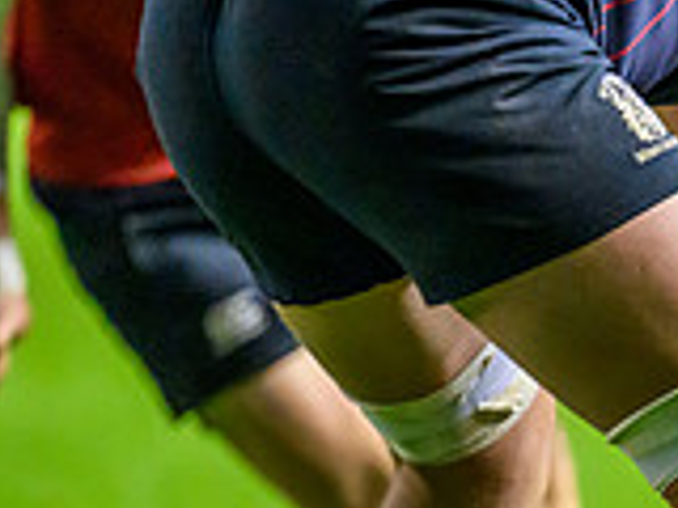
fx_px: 27284
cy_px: 548
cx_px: 1225
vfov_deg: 1.1
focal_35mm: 1393
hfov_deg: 1.4
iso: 10000
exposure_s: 1/1000
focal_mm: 400
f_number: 3.2
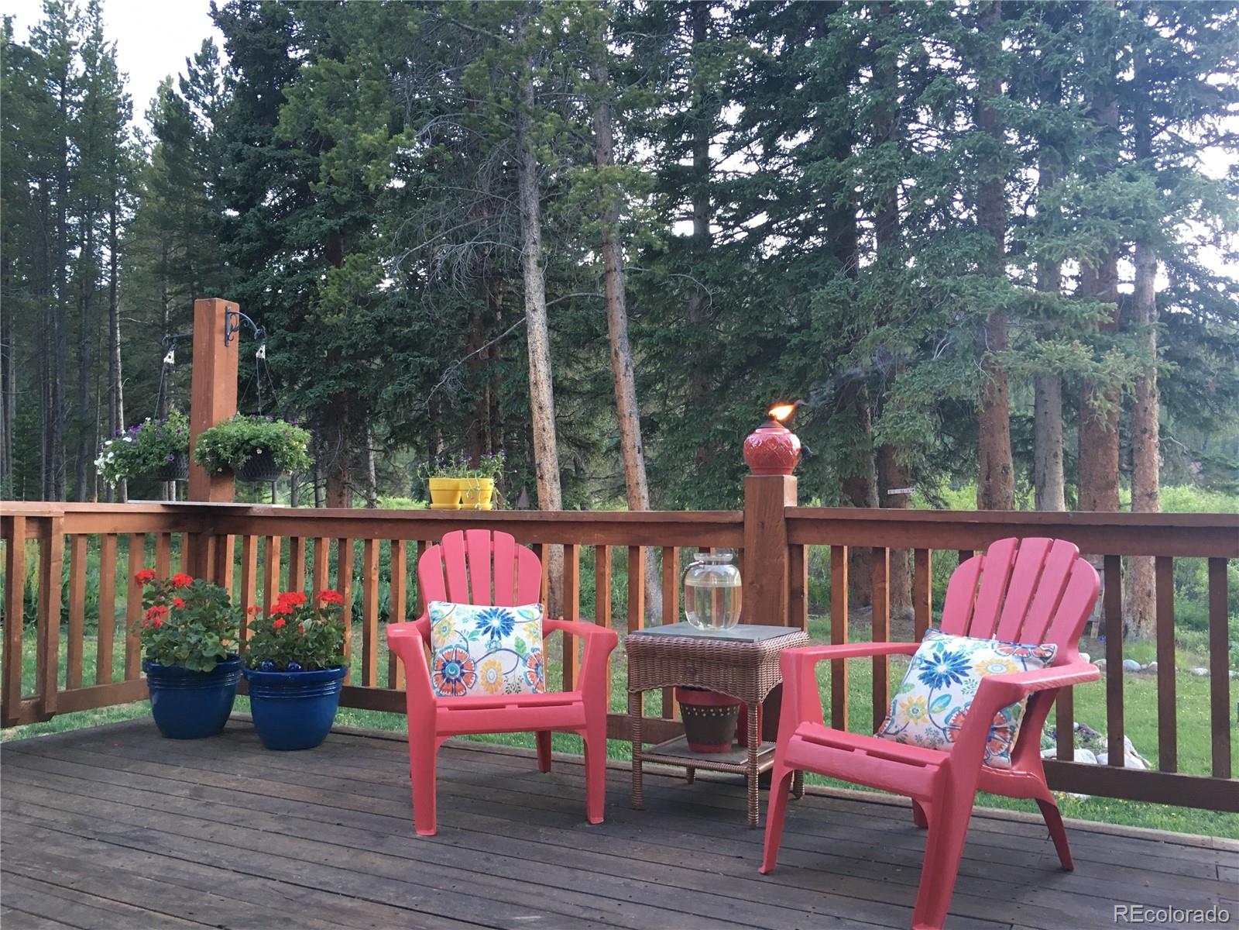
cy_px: 465
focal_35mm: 29
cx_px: 620
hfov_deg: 61.7
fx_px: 1038
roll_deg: +0.0
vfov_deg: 48.2
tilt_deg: +2.5
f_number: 2.2
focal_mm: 4.15
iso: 80
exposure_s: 1/30
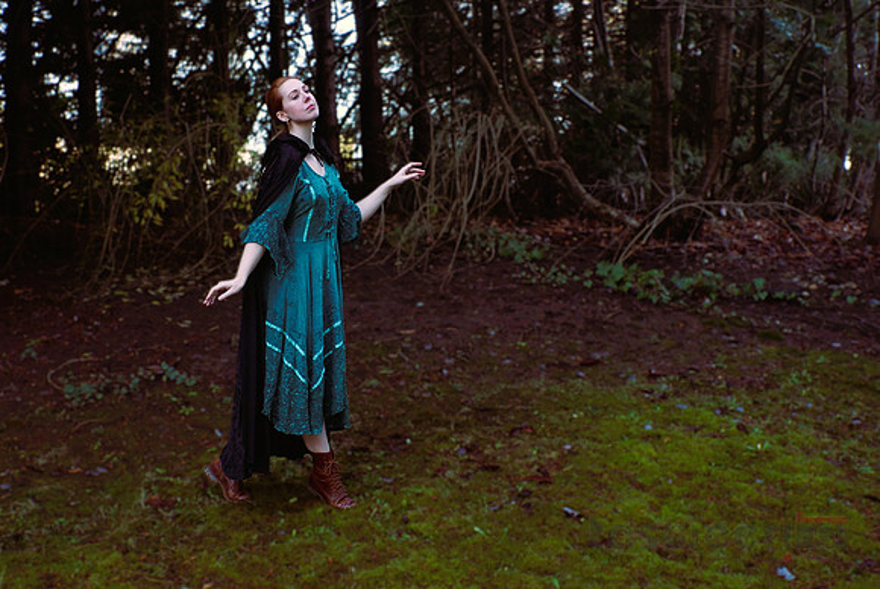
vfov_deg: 37.0
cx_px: 440
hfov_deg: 53.1
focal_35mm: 36
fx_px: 881
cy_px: 294
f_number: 5.6
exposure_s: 1/80
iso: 400
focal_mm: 24
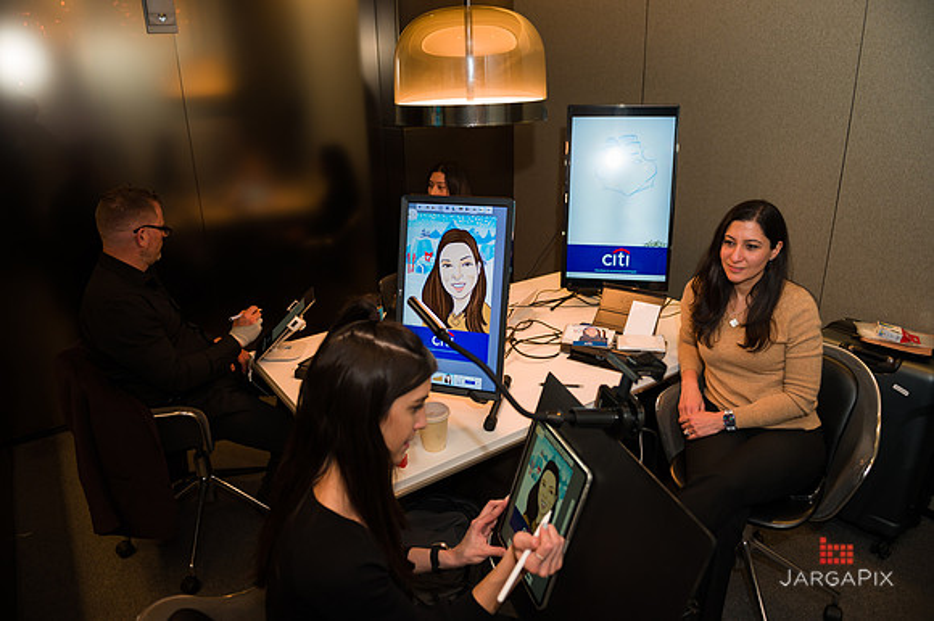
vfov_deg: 53.1
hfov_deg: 73.8
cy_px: 310
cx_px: 467
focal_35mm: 24
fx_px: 622
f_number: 3.2
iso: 400
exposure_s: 1/200
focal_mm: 24
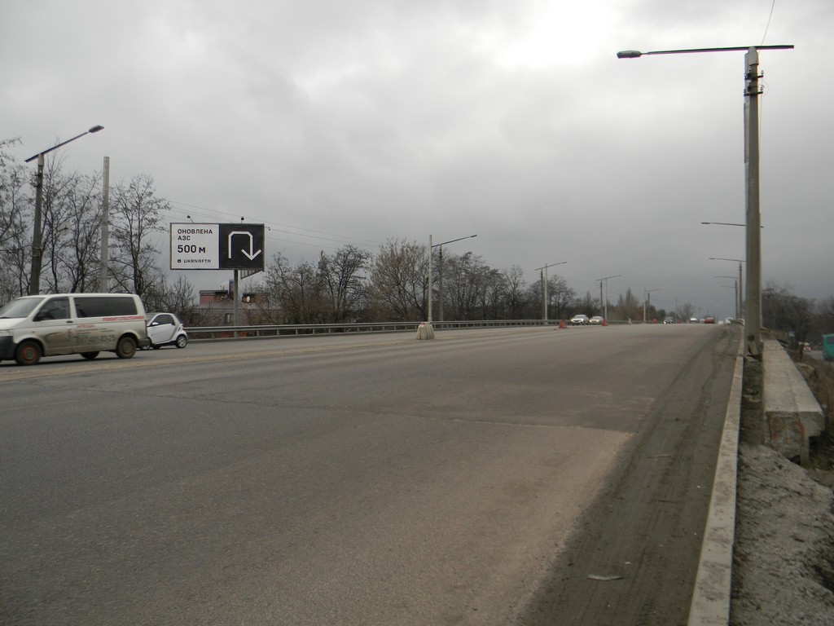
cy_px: 313
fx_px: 675
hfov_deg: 63.4
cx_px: 417
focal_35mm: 28
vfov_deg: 49.7
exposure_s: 1/234
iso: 80
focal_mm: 5
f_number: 3.5
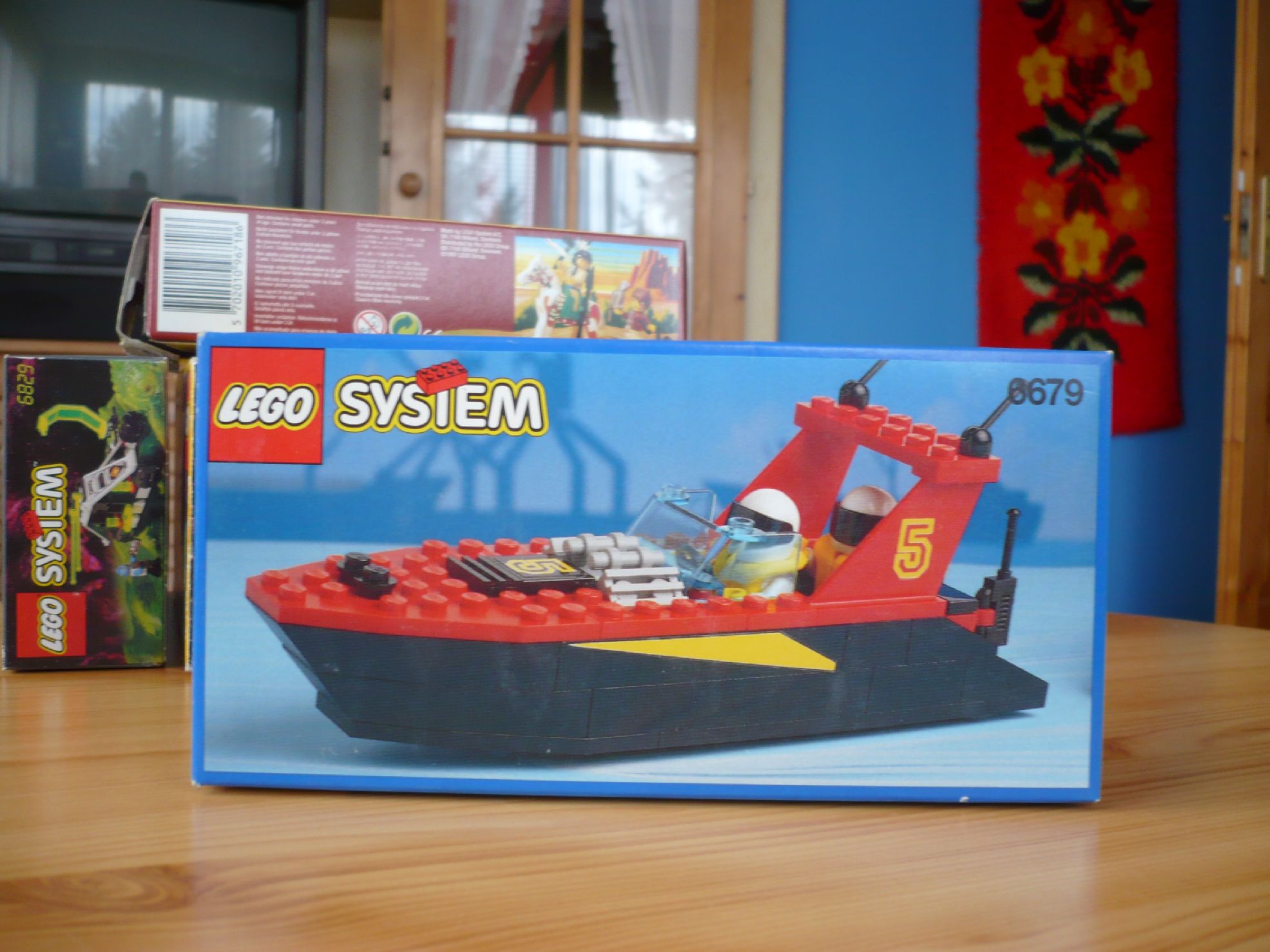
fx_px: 1284
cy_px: 476
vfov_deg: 40.7
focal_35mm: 35
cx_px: 635
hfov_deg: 52.6
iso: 100
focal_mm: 5.8
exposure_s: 1/20
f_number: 2.8
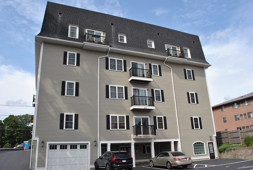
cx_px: 126
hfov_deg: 67.3
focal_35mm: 27
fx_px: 190
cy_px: 85
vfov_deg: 48.0
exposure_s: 1/640
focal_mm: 18
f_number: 7.1
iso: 200
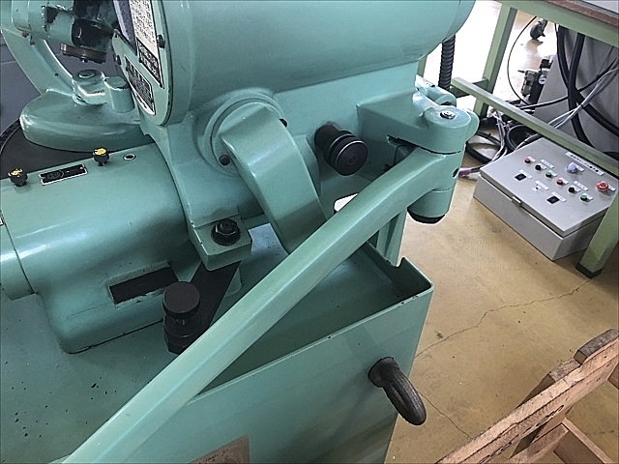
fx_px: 501
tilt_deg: -40.4
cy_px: 232
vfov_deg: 49.7
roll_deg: -2.1
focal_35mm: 28
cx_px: 310
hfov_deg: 63.4
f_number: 1.8
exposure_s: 1/15
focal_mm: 3.99
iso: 40
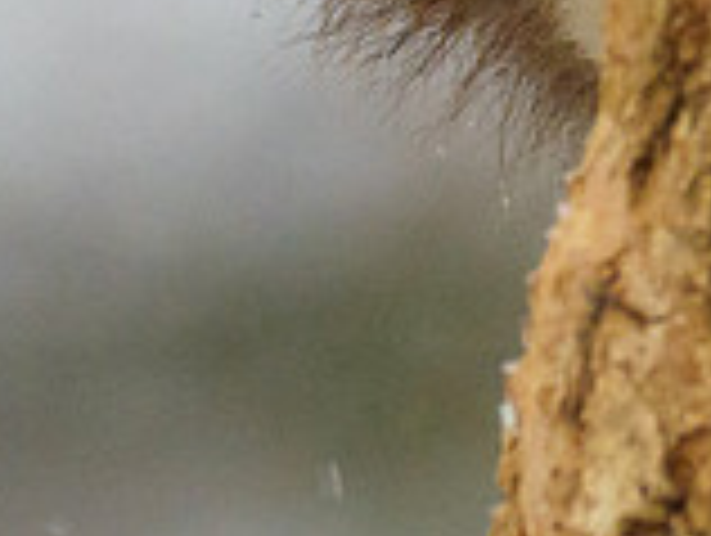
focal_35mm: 4177
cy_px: -298
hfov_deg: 0.5
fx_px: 85925
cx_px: 1841
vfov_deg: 0.4
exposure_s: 1/400
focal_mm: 300
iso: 1600
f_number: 4.5
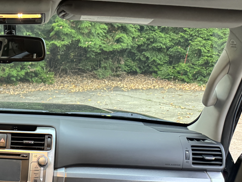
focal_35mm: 56
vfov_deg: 24.1
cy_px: 210
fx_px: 391
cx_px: -26
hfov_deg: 30.6
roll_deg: -1.1
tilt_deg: -23.9
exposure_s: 1/60
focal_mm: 6.76
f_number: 1.78
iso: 640
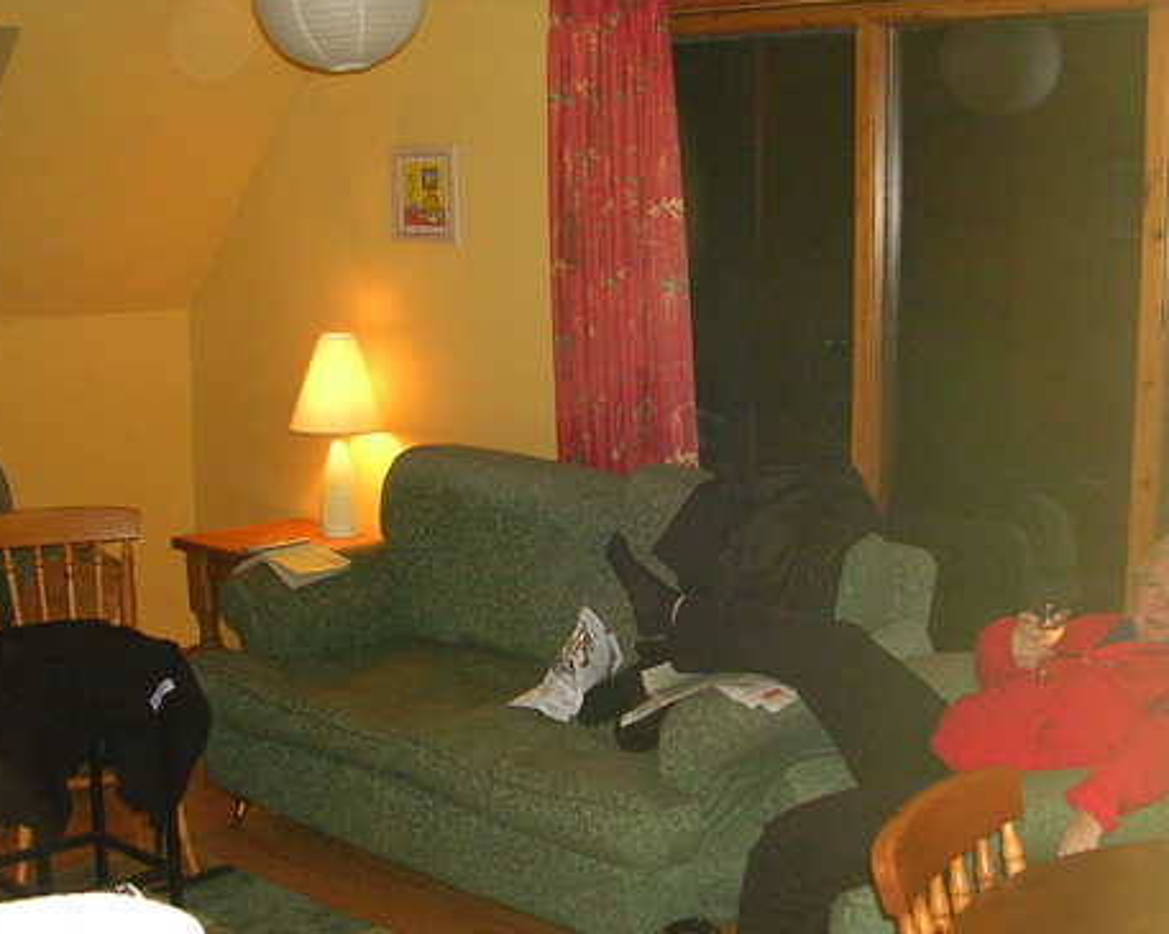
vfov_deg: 29.1
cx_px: 616
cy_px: 545
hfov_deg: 36.0
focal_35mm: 52
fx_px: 1798
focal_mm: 5.8
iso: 145
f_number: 2.8
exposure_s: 1/60.1
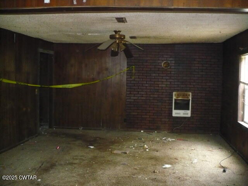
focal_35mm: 37
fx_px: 265
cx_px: 124
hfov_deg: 50.1
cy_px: 93
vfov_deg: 38.7
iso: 640
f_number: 2.8
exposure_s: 1/30
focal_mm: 6.1
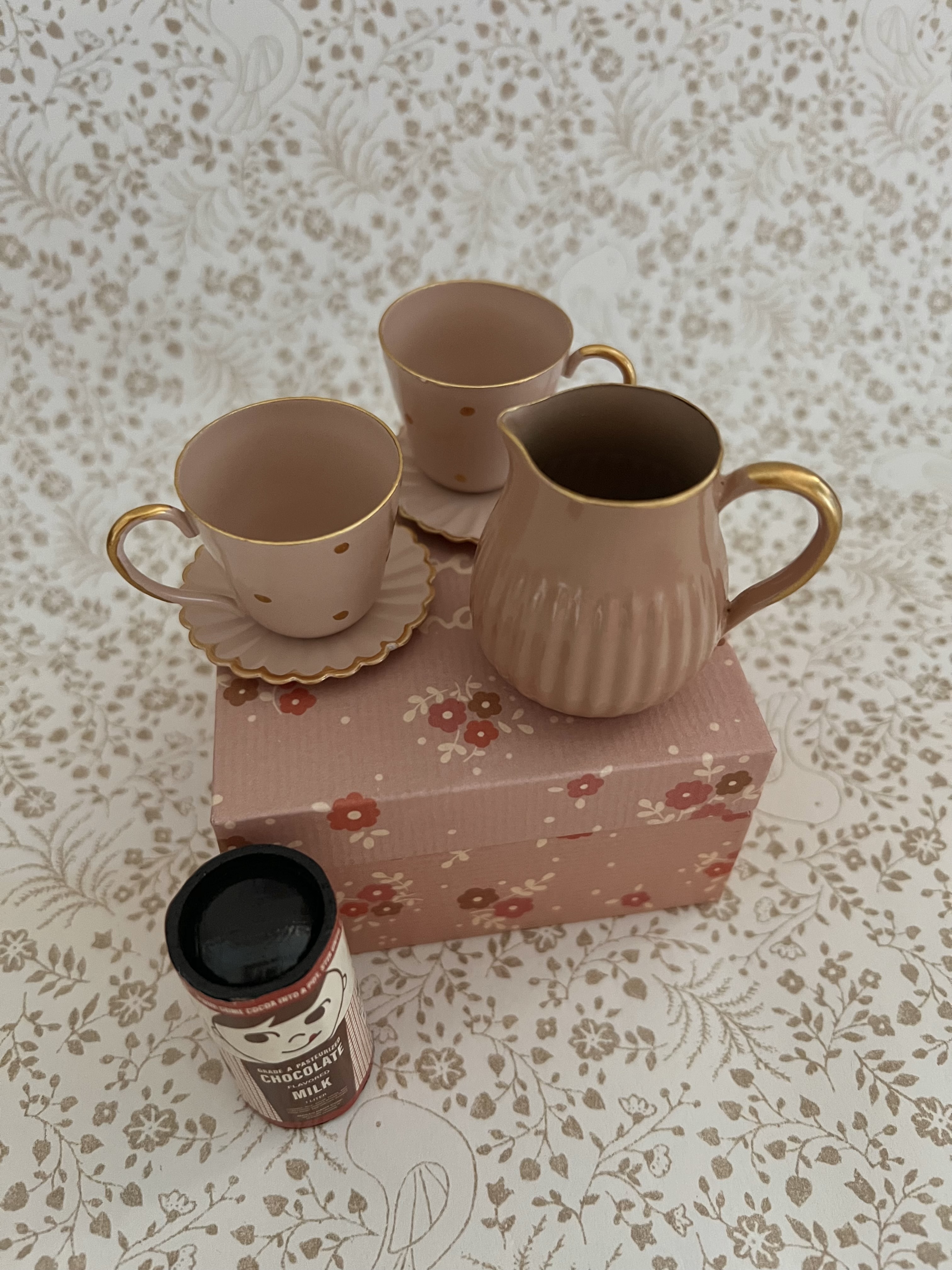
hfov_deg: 53.1
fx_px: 953
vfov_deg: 67.3
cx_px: 476
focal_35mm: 26
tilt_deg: -48.3
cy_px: 635
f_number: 1.5
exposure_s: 1/33
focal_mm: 5.7
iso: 500
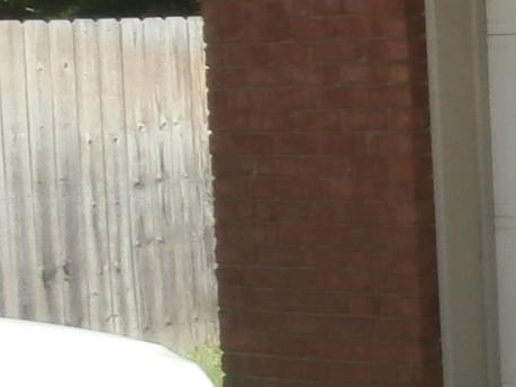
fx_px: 2340
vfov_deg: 9.4
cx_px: 977
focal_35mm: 157
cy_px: 168
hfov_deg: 11.5
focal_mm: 4.2
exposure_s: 1/1000
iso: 100
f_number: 3
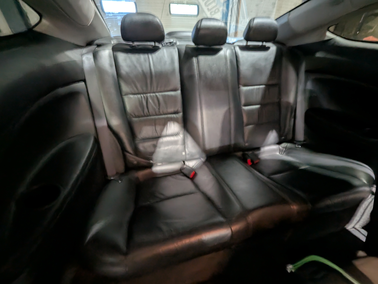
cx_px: 189
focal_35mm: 13
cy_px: 142
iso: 318
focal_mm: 1.95
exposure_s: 1/5.22
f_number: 2.2
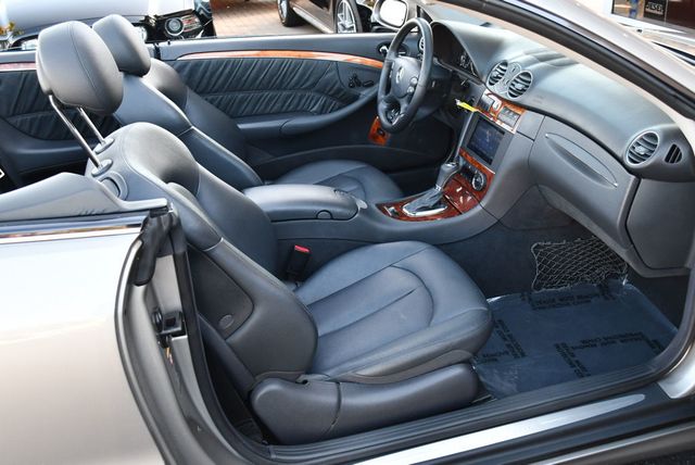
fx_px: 696
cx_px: 348
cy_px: 232
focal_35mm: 36
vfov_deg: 36.9
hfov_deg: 53.1
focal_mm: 18
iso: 720
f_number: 3.5
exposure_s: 1/250
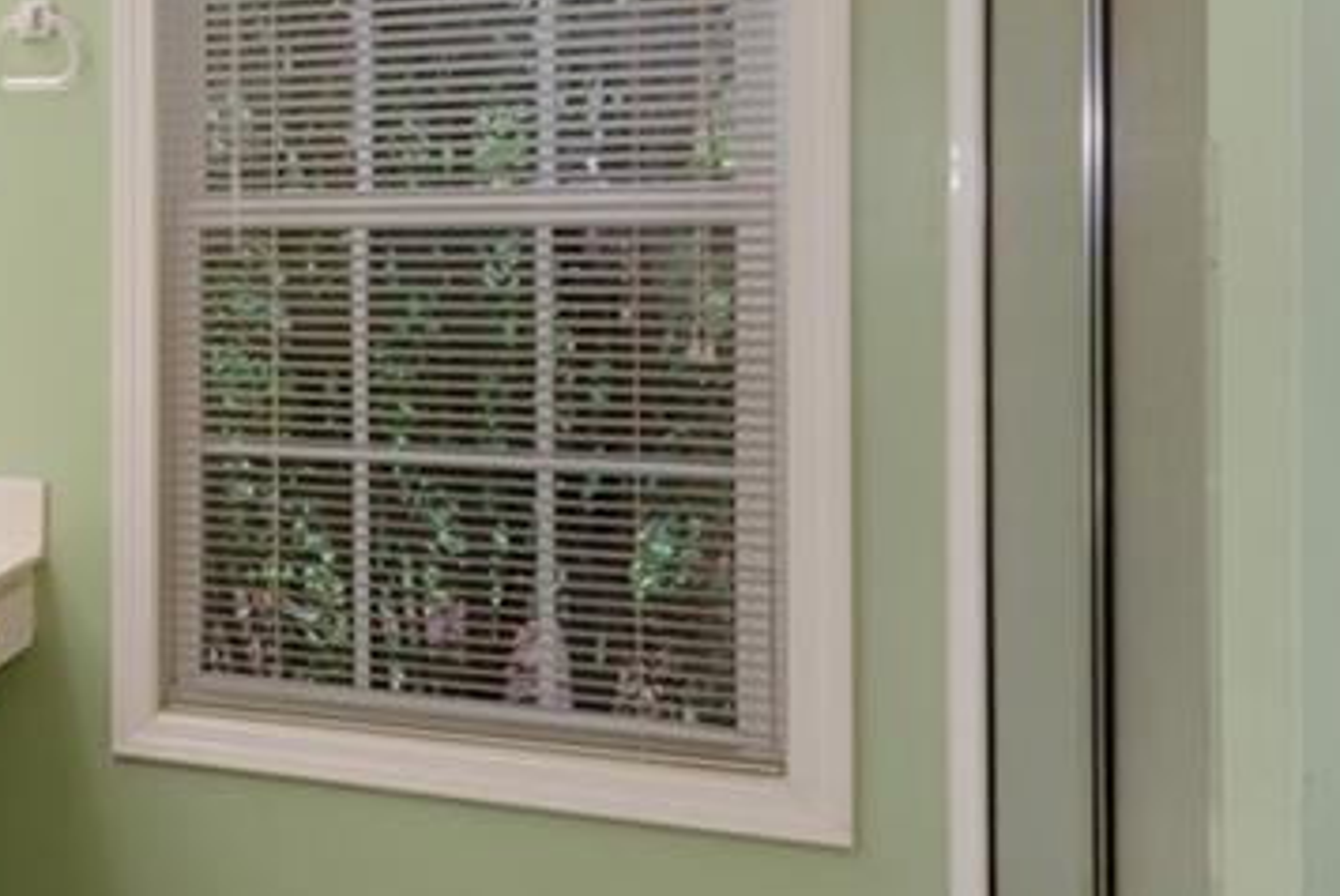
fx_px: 1602
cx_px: -414
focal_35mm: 43
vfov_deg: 31.1
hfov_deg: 33.1
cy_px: 326
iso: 200
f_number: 7.1
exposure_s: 1/30
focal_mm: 10
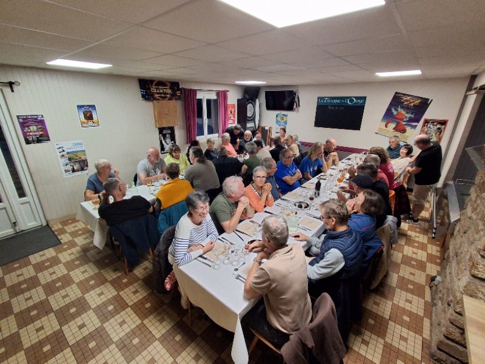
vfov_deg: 78.1
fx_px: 224
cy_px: 182
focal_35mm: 16
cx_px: 242
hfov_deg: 94.5
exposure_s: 1/50
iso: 200
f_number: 2.2
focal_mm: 1.64
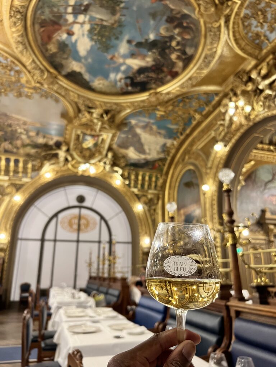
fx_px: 276
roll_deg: -0.1
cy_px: 184
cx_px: 138
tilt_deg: +17.7
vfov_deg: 67.3
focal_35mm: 26
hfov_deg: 53.1
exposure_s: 1/50
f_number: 1.5
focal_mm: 5.7
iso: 400
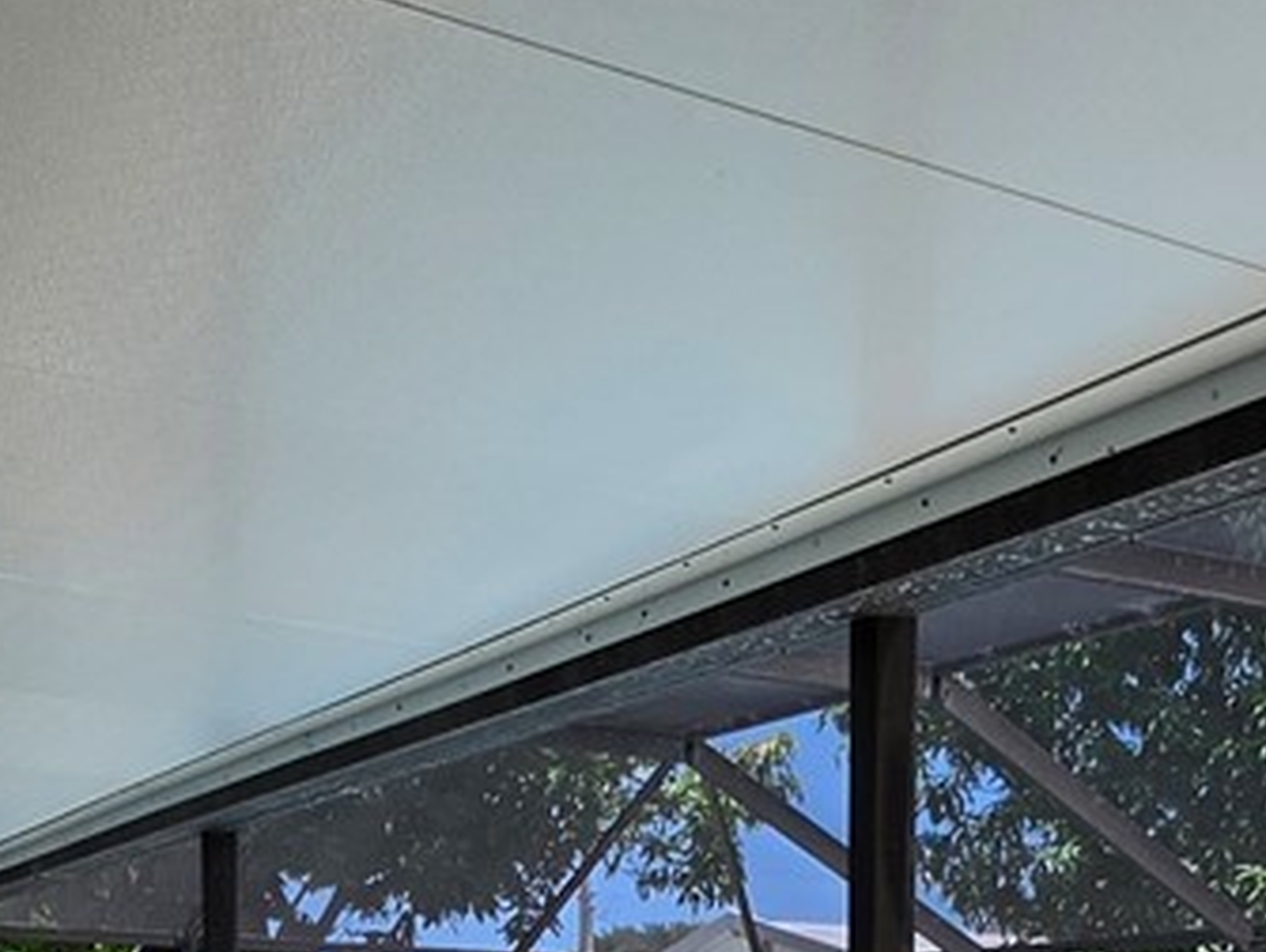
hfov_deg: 29.8
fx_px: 2270
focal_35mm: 62
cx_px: 1153
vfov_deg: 20.9
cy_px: 1337
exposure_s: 1/1804
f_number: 1.9
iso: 32
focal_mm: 2.2
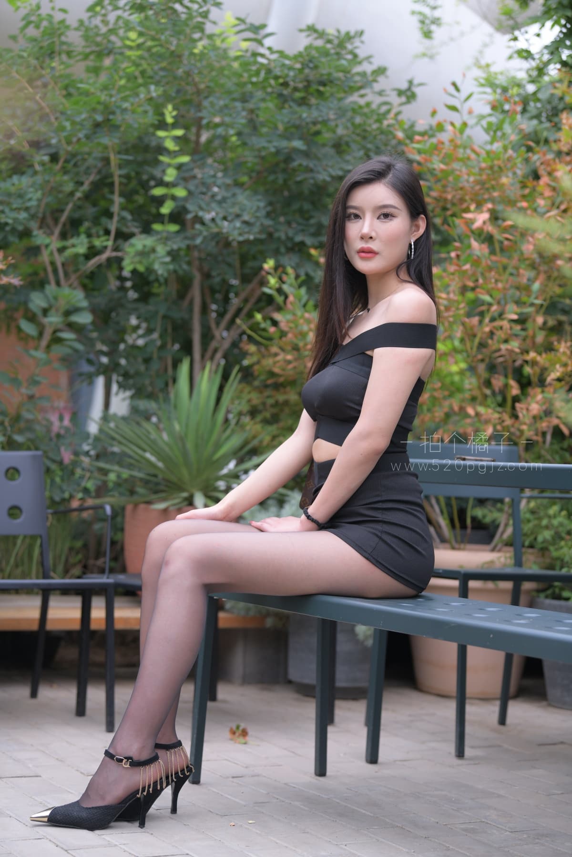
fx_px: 1668
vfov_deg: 28.8
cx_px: 286
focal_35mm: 70
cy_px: 428
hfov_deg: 19.5
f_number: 3.2
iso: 450
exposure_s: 1/400
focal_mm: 70
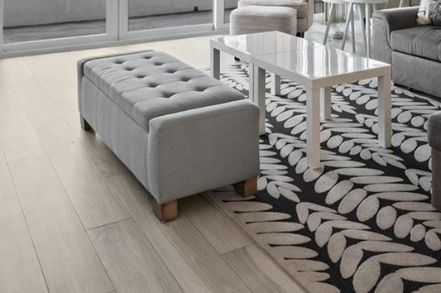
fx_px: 514
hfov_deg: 46.4
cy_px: -38
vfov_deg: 28.5
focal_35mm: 42
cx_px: 217
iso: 200
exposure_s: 1/8
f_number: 8
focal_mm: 14
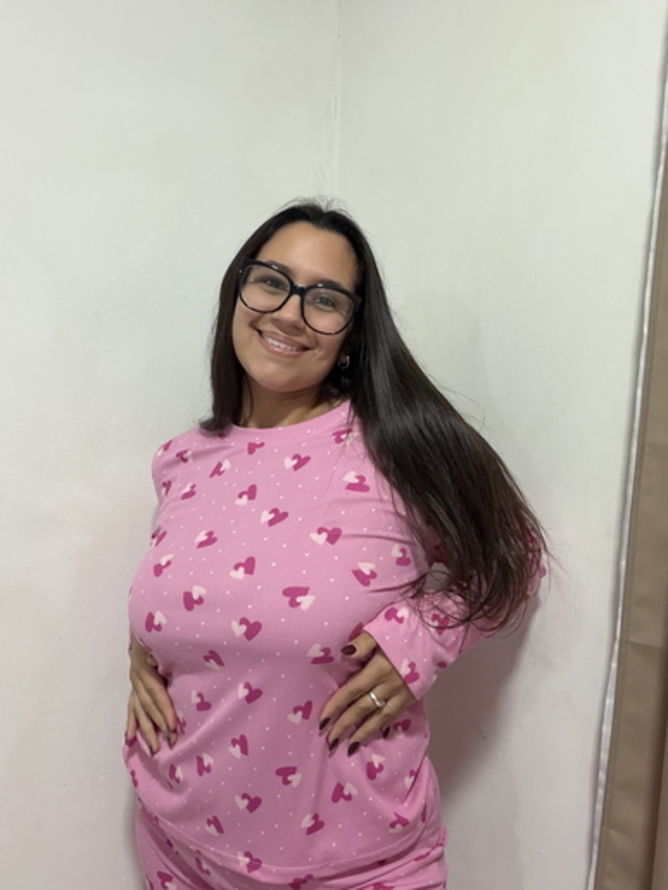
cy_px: 436
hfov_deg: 45.4
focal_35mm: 31
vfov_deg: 58.3
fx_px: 798
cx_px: 325
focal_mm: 2.71
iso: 320
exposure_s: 1/50
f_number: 1.9
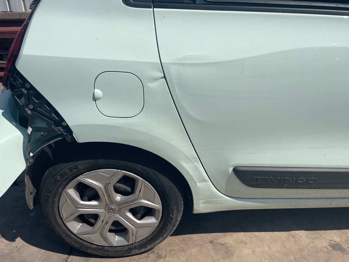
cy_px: 126
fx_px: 282
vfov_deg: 49.7
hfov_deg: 63.4
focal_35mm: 28
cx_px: 181
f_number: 1.6
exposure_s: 1/8403
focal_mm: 4.2
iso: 32
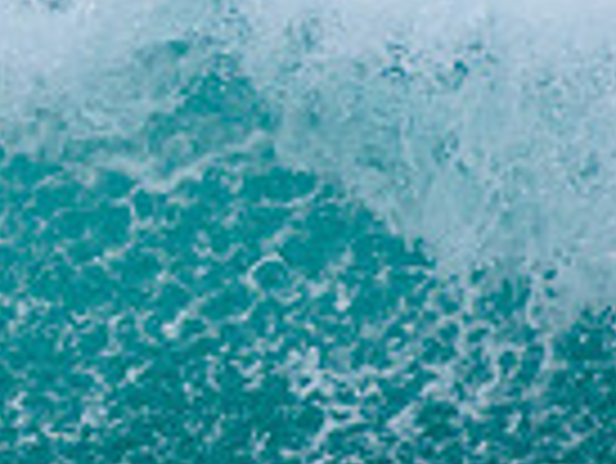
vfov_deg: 0.7
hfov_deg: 0.9
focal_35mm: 2234
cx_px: -628
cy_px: 163
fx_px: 39789
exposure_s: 1/2000
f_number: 7.1
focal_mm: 400
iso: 500
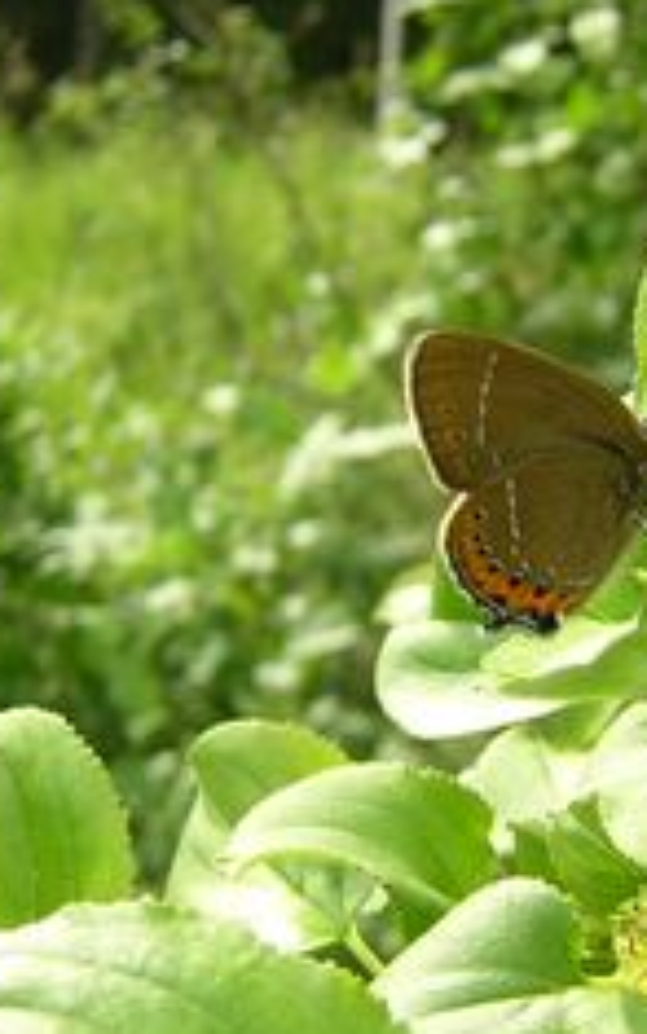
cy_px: 510
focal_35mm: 65
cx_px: 533
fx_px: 1833
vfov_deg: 31.5
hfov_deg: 19.8
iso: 100
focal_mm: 4.7
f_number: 2.6
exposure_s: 1/296
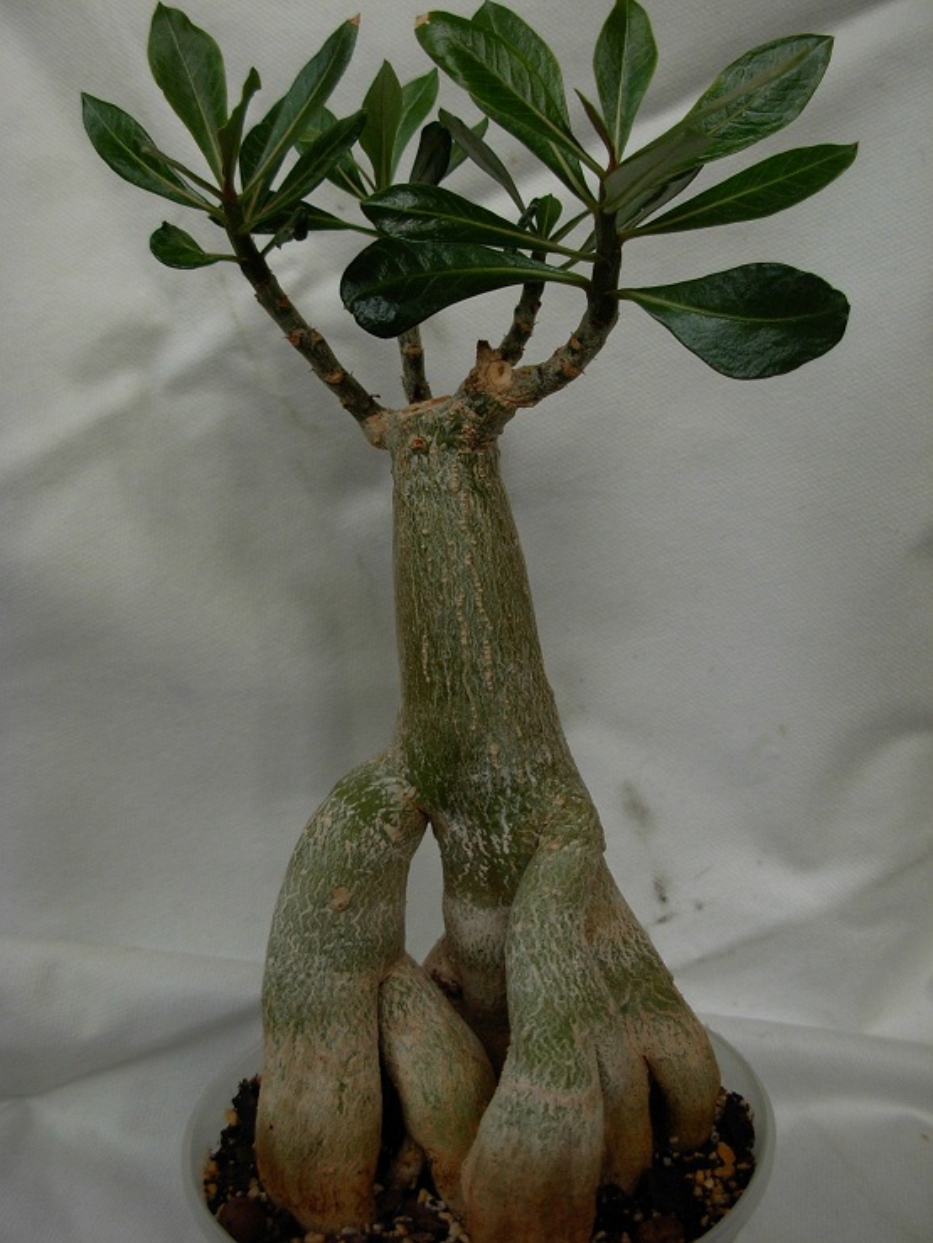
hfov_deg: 37.7
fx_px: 1365
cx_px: 466
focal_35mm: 38
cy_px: 622
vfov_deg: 49.0
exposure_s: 1/93.1
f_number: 2.9
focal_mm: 6.3
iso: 79
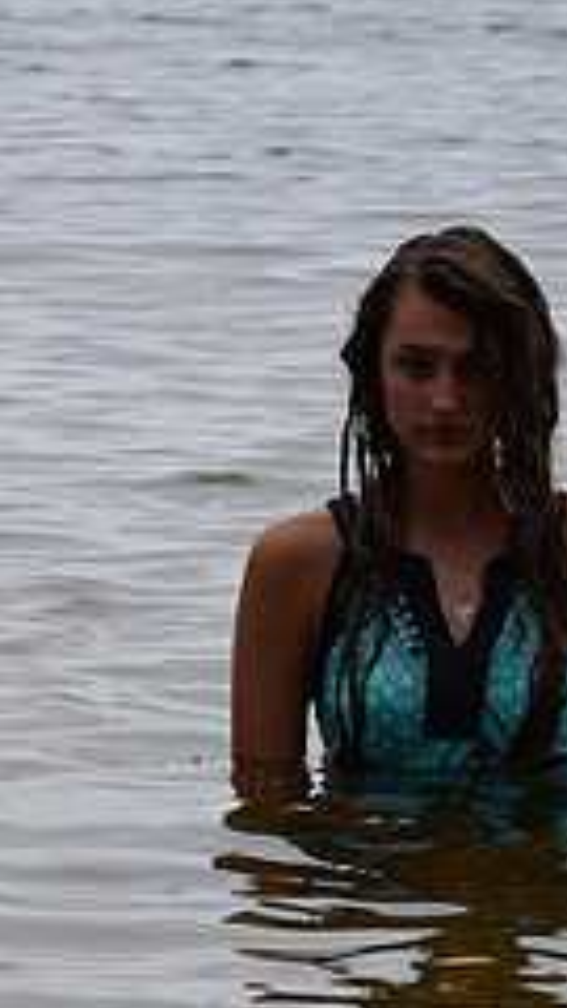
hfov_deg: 3.4
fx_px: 9629
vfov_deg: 6.0
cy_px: 250
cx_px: 340
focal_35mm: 360
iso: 200
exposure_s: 1/250
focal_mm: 95
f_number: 8
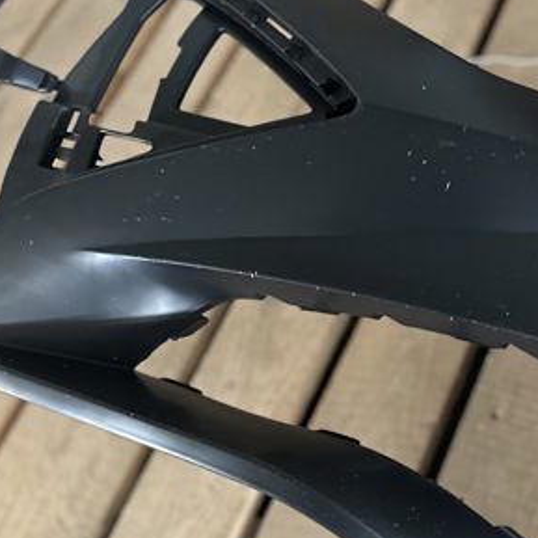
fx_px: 826
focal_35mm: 47
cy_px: 282
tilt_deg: -59.9
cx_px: 555
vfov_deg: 36.1
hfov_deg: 32.7
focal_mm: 6.86
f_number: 1.78
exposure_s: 1/36
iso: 1000
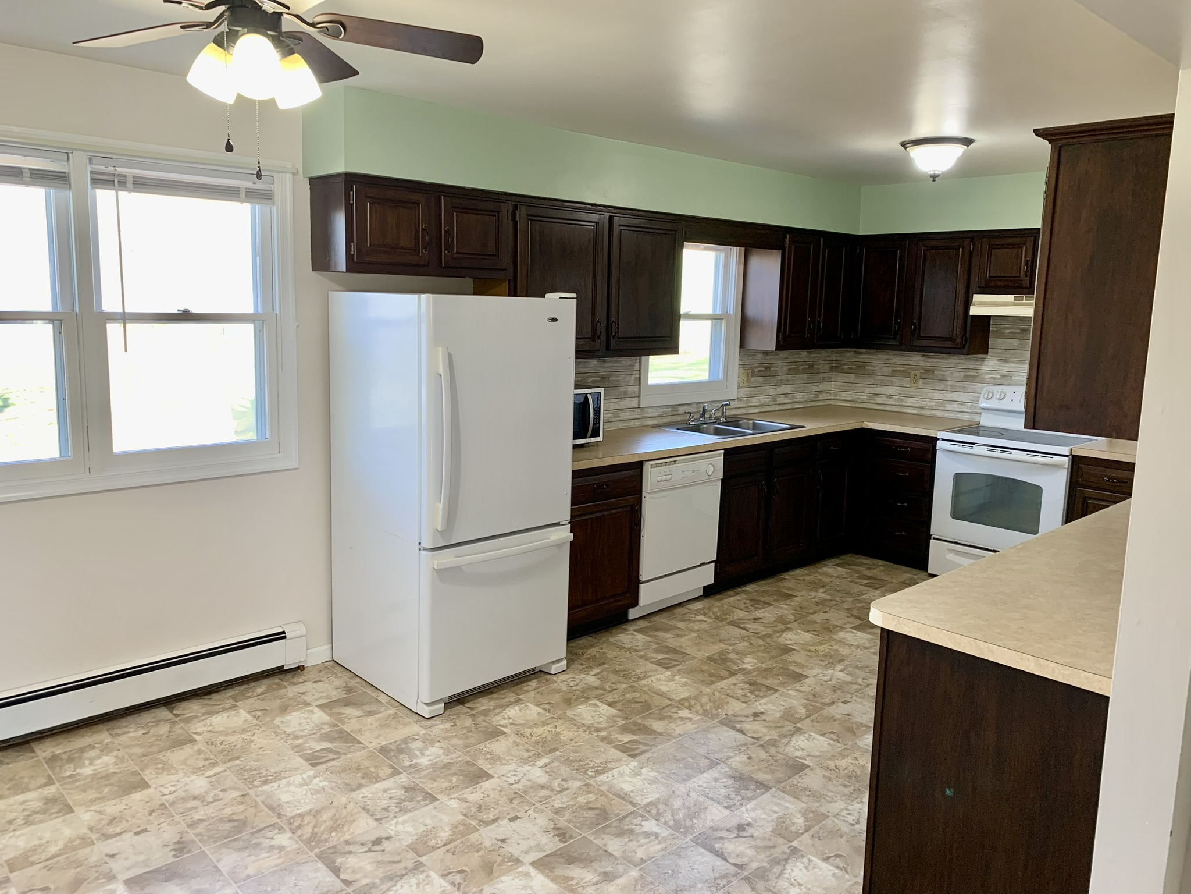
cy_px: 447
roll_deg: -1.0
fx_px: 895
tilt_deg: -8.6
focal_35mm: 26
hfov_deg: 67.3
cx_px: 596
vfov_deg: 53.1
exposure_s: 1/60
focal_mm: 4.25
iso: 80
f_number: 1.8
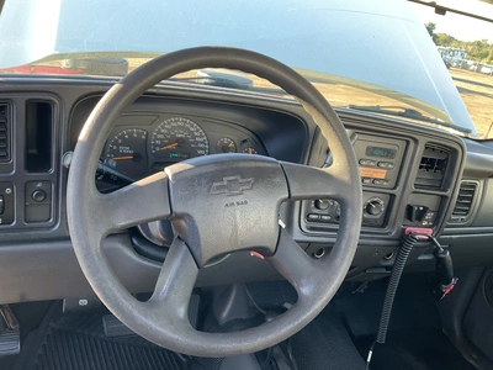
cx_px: 246
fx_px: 413
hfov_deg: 61.7
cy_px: 185
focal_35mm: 29
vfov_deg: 48.2
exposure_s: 1/122
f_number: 1.8
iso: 64
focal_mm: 3
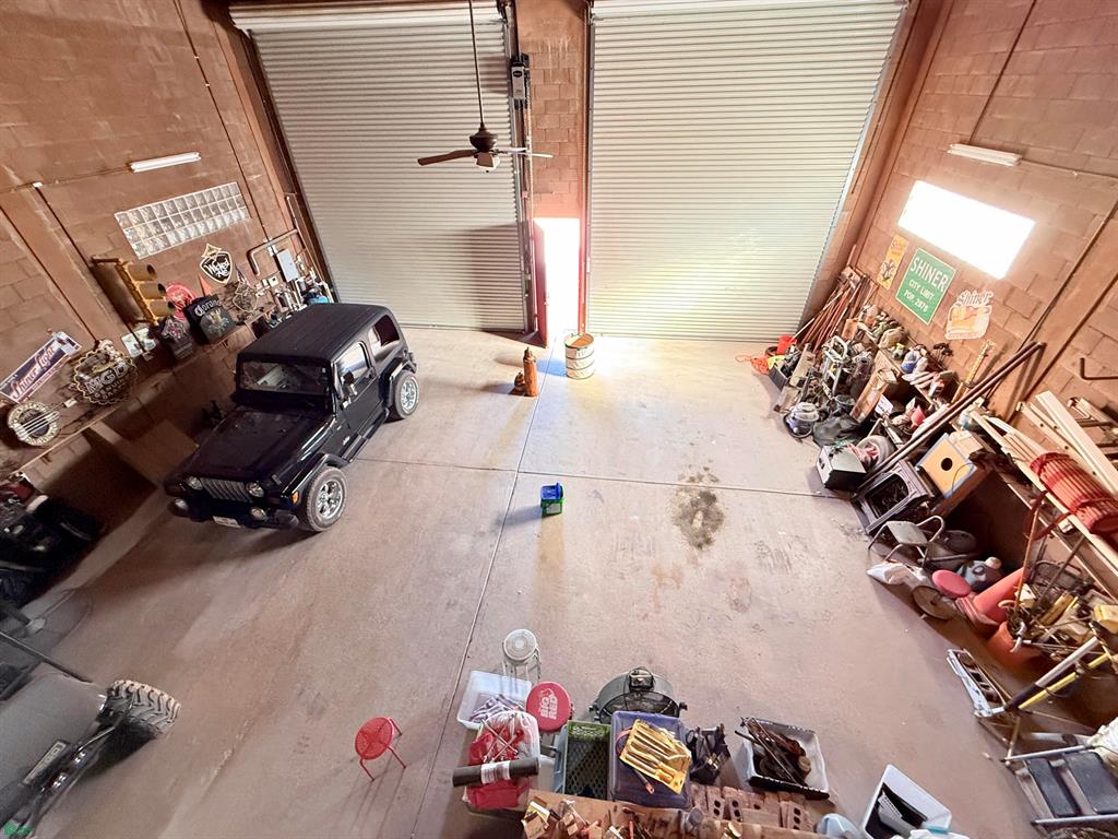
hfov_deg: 102.1
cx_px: 559
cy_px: 420
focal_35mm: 14
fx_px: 452
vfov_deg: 85.7
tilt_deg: -36.5
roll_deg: +2.2
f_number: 2.2
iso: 640
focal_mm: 2.22
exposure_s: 1/60
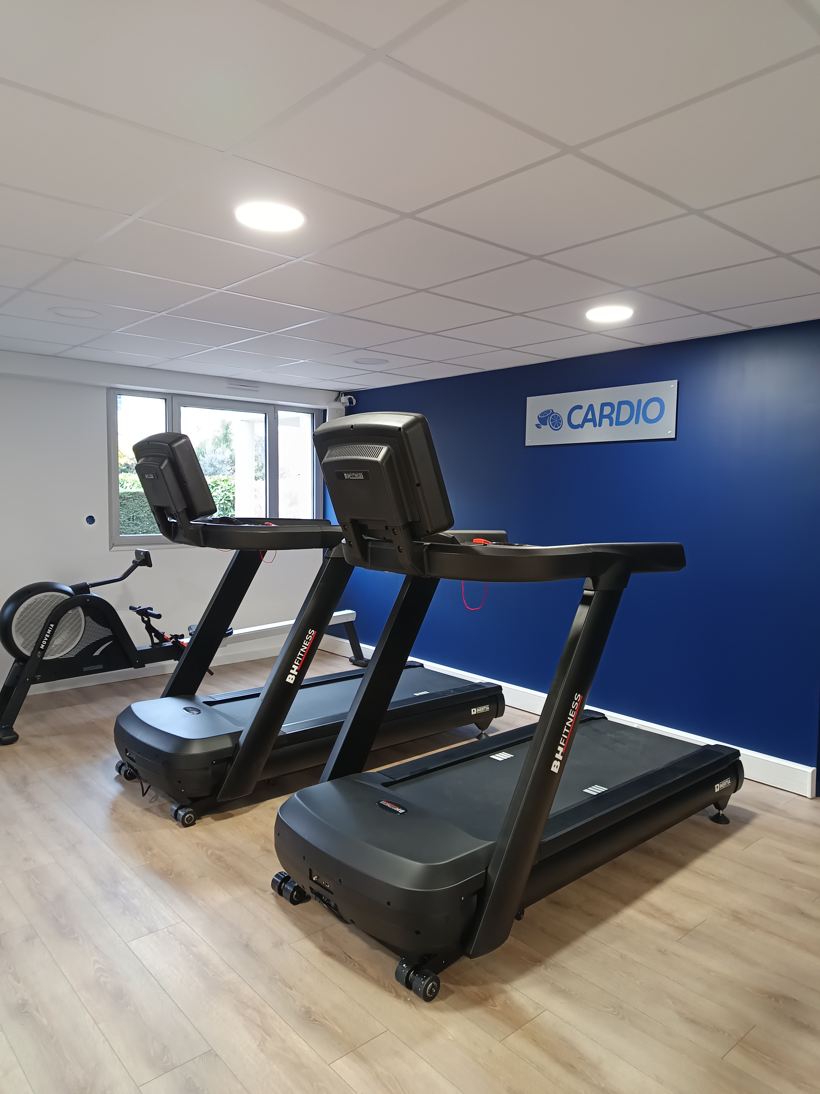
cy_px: 547
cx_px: 410
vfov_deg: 71.6
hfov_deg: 56.8
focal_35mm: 24
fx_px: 758
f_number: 1.7
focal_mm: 5.31
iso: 1072
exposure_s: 1/50
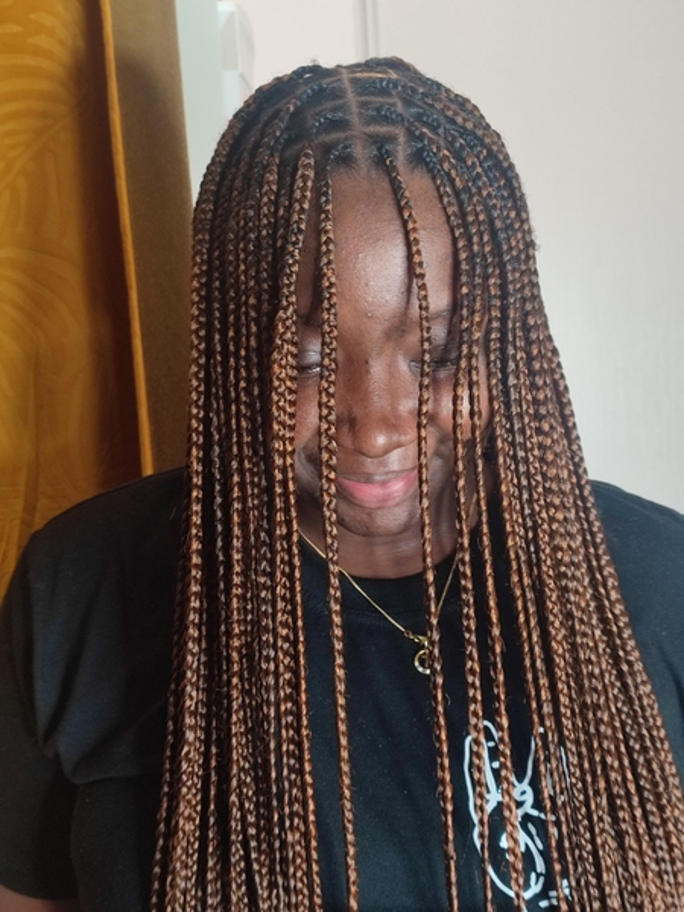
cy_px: 456
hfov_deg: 56.8
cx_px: 342
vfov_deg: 71.6
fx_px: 632
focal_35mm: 24
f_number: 1.89
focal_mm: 5.89
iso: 262
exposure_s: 1/33
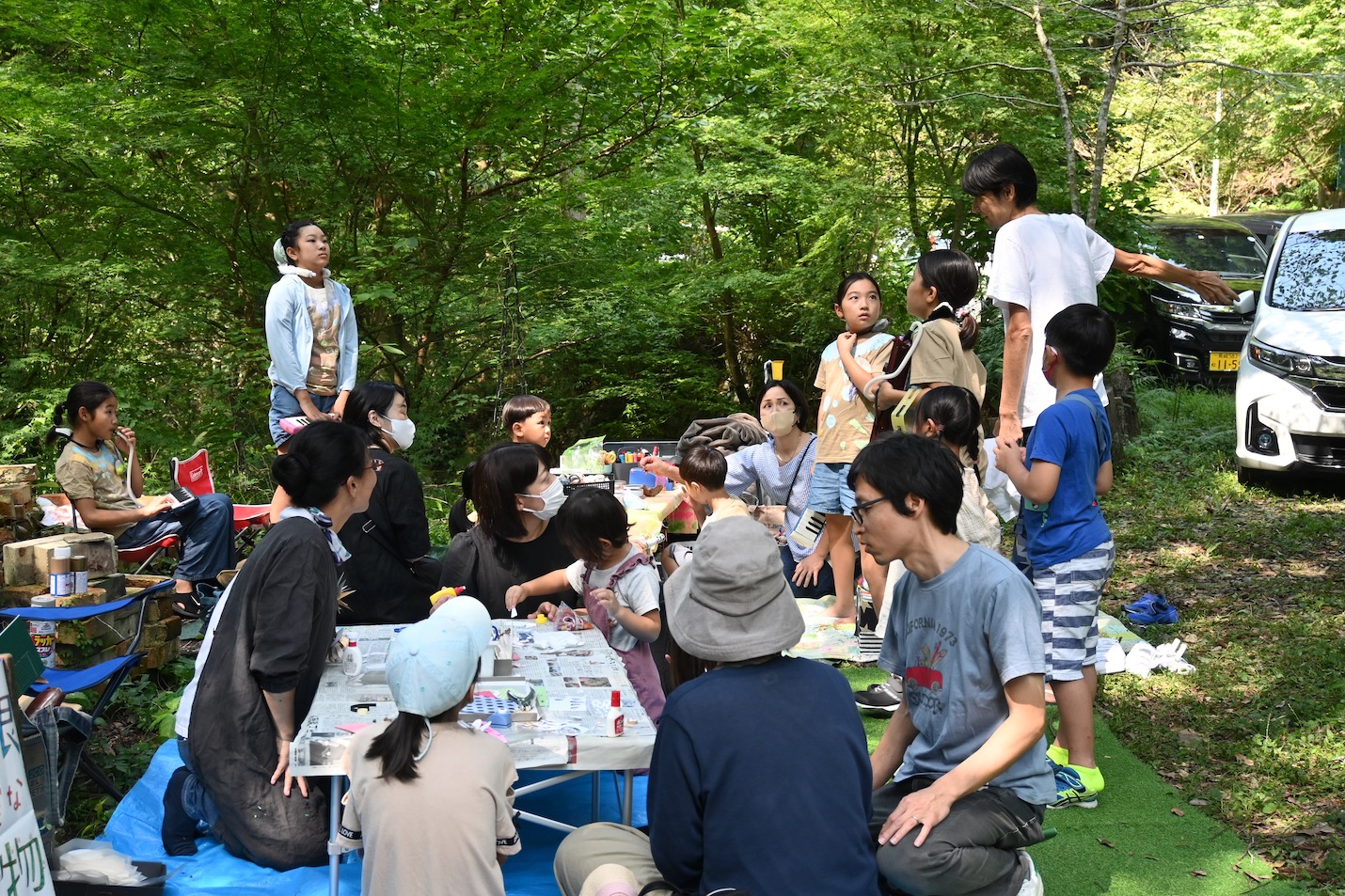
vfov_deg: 30.8
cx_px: 672
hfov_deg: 45.0
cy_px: 448
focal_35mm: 44
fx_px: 1625
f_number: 4.8
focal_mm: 29
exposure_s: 1/250
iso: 400
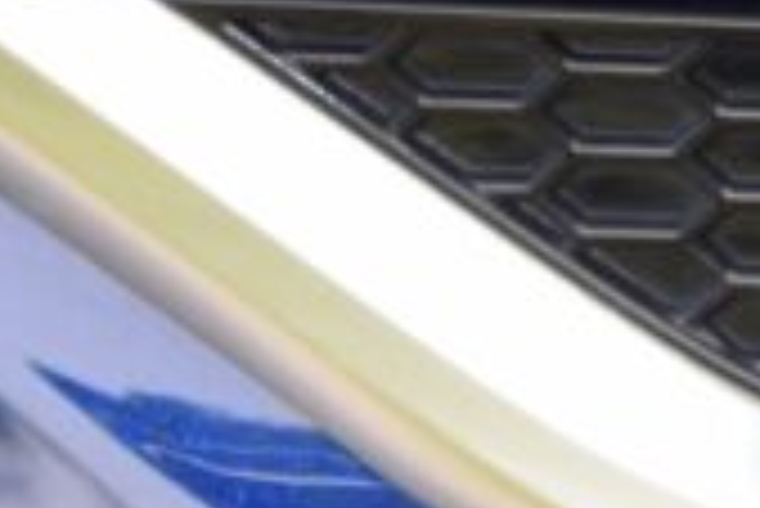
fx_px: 11895
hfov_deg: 3.6
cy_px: -214
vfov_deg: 2.4
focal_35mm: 563
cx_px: 1821
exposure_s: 1/125
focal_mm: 62
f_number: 5.6
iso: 160
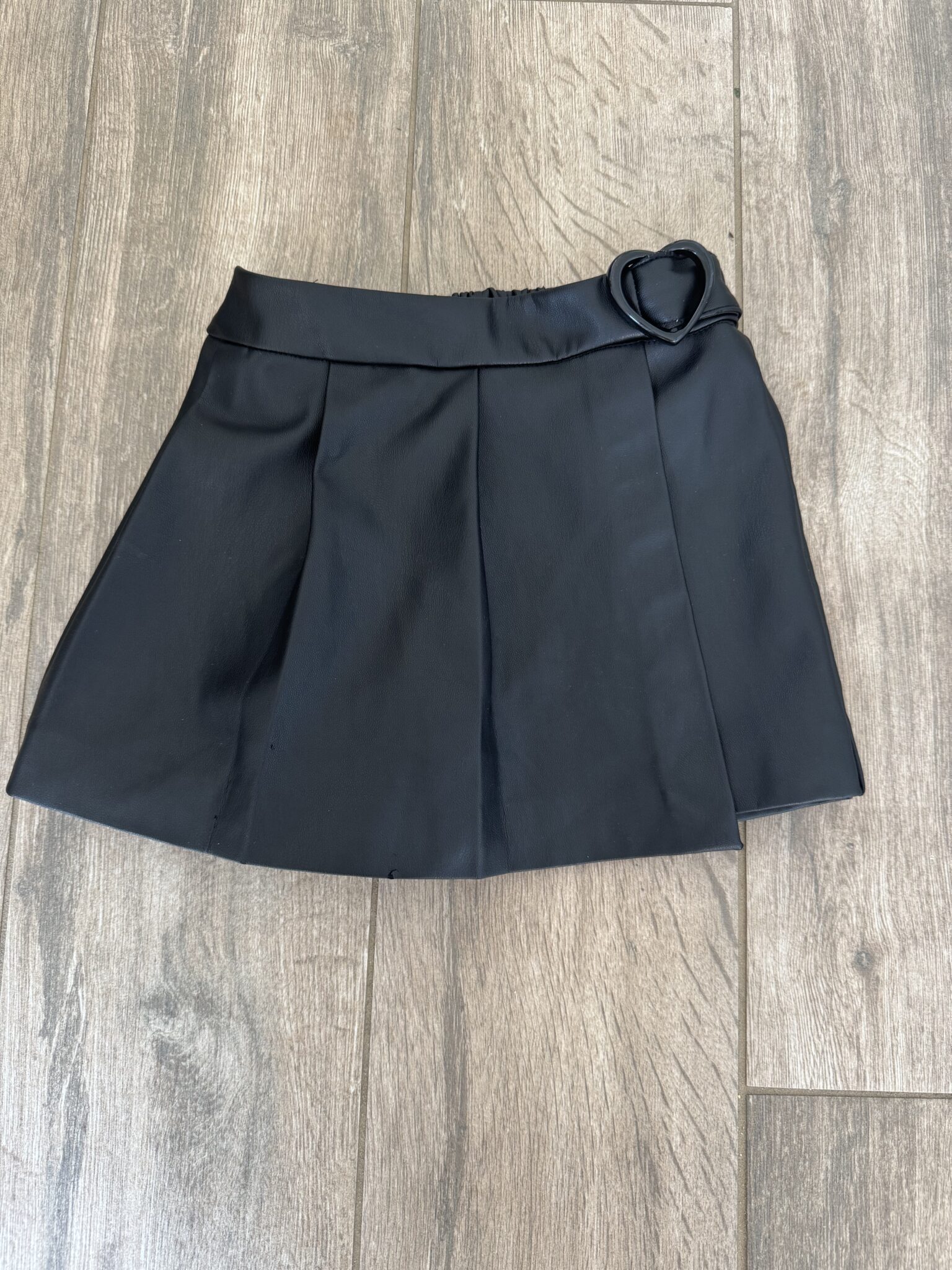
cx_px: 476
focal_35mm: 24
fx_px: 880
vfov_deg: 71.6
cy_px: 635
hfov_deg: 56.8
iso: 200
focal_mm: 6.76
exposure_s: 1/63
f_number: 1.78
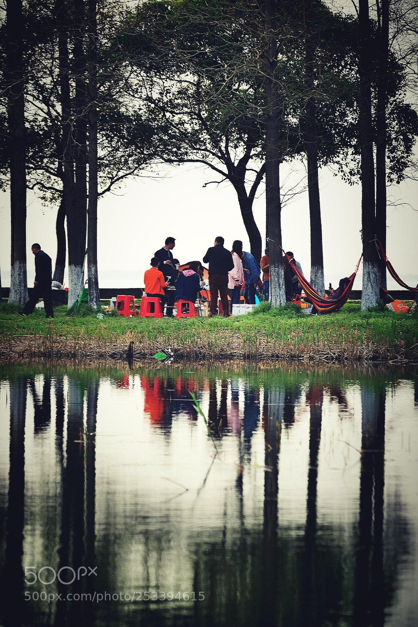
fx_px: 2472
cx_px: 209
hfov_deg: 9.7
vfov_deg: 14.4
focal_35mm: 142
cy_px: 314
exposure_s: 1/800
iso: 200
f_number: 3.2
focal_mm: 94.5
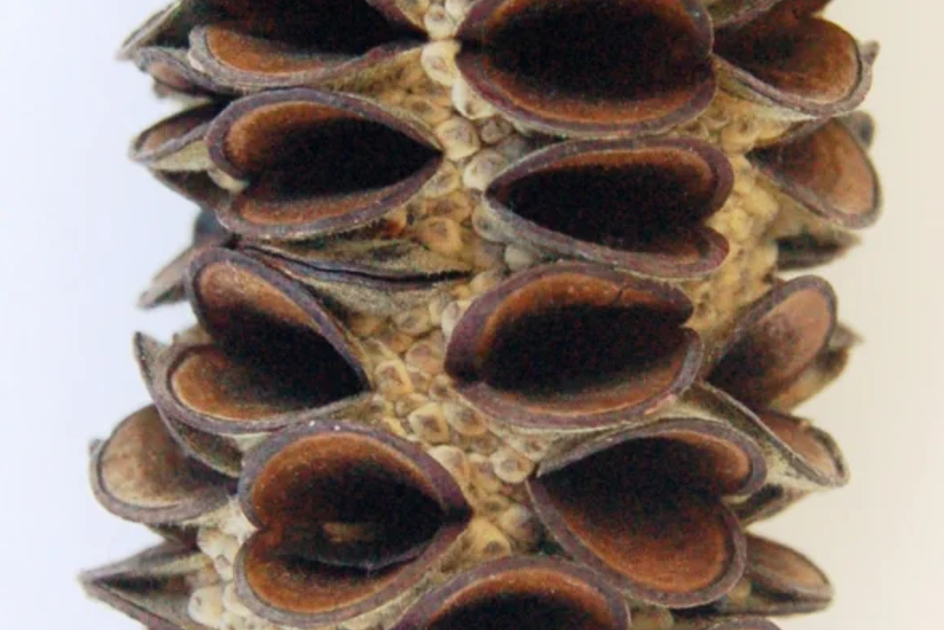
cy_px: 317
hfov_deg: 40.3
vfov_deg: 27.5
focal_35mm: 49
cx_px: 477
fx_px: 1285
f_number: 6.3
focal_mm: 32
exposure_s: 1/160
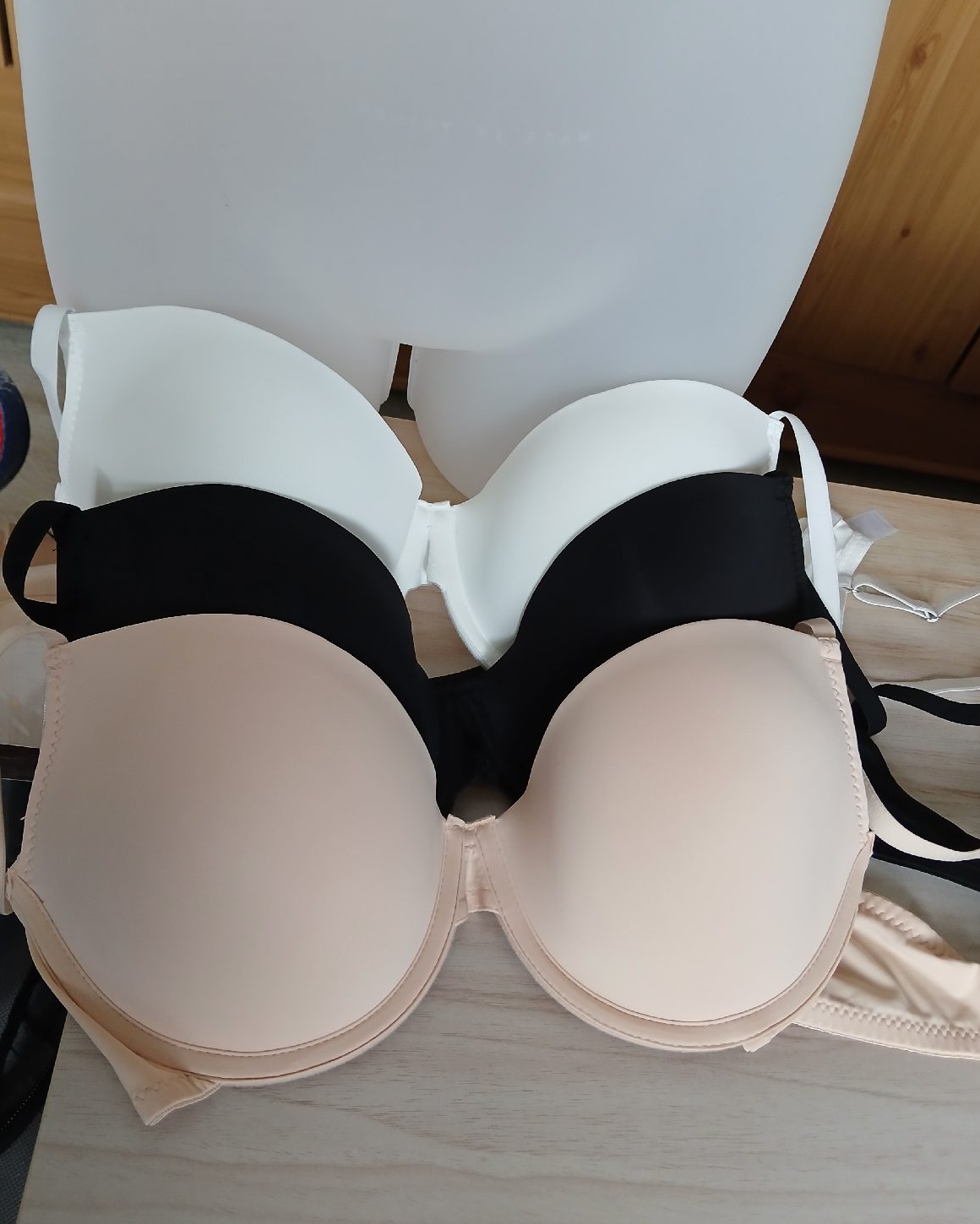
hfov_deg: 51.5
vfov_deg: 62.2
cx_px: 494
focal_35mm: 28
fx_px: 1015
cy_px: 613
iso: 250
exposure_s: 1/50.3
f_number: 1.8
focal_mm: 3.98
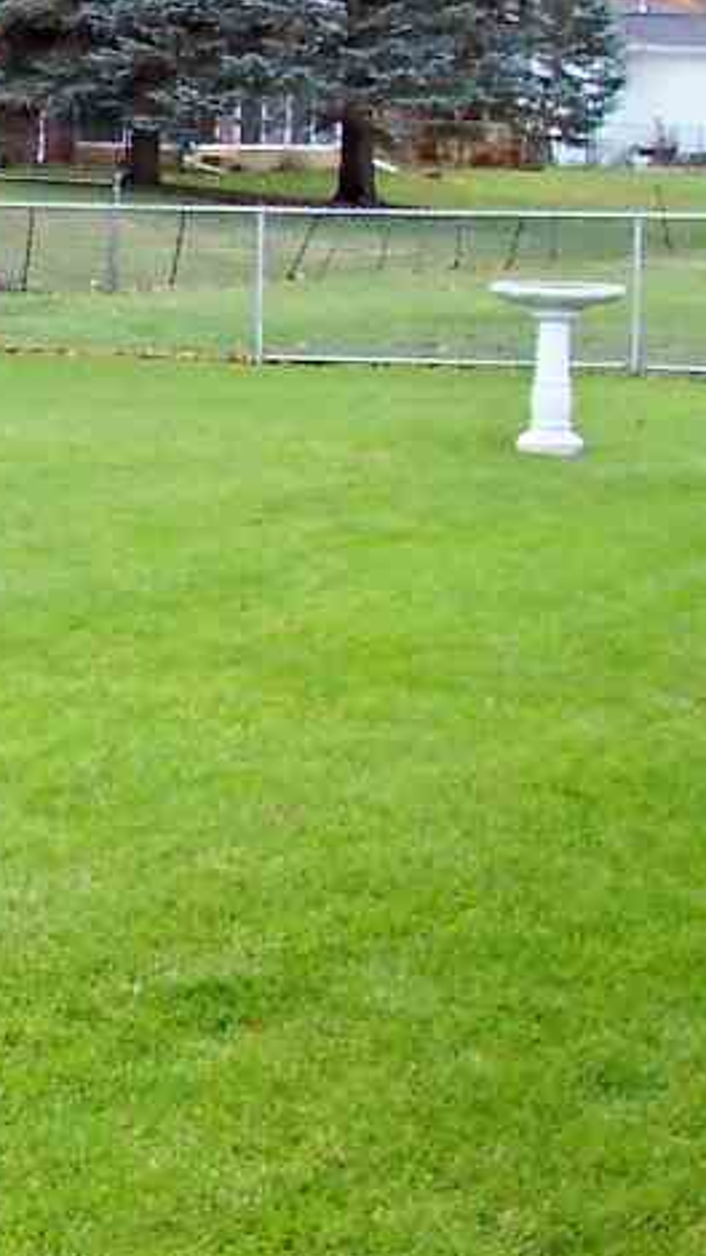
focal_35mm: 103
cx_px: -658
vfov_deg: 20.5
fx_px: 3432
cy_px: 254
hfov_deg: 10.8
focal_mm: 5.6
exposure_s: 1/180
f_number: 2.8
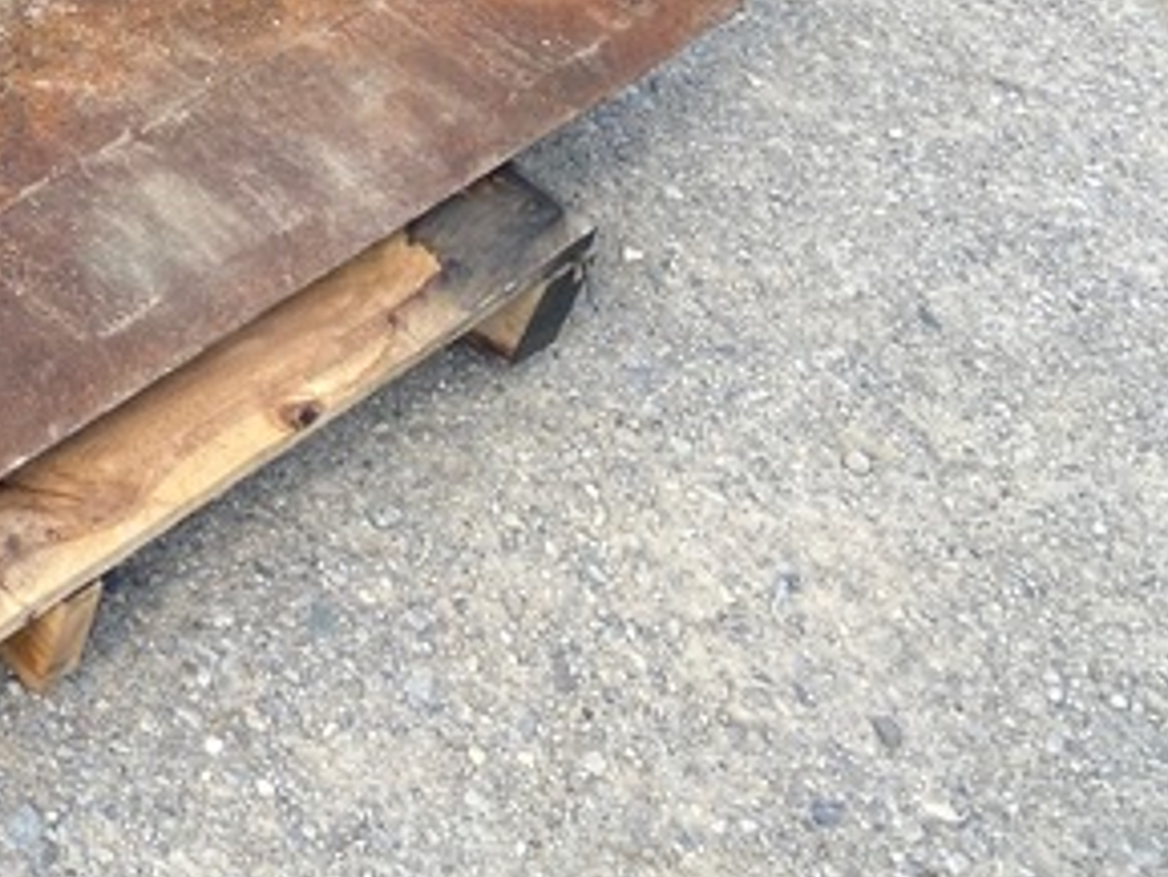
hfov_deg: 23.3
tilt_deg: -37.4
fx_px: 2430
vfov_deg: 19.4
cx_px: -436
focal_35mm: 72
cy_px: -137
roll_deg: -5.3
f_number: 1.8
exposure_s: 1/1522
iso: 32
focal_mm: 4.25
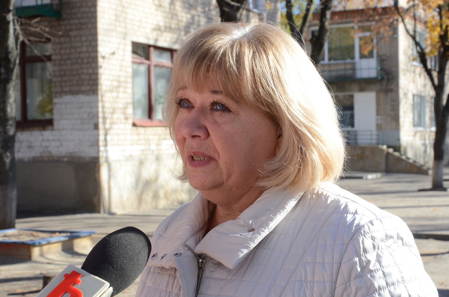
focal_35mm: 68
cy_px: 148
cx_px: 224
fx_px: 840
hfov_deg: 29.9
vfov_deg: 20.1
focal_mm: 45
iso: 400
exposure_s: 1/250
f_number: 10
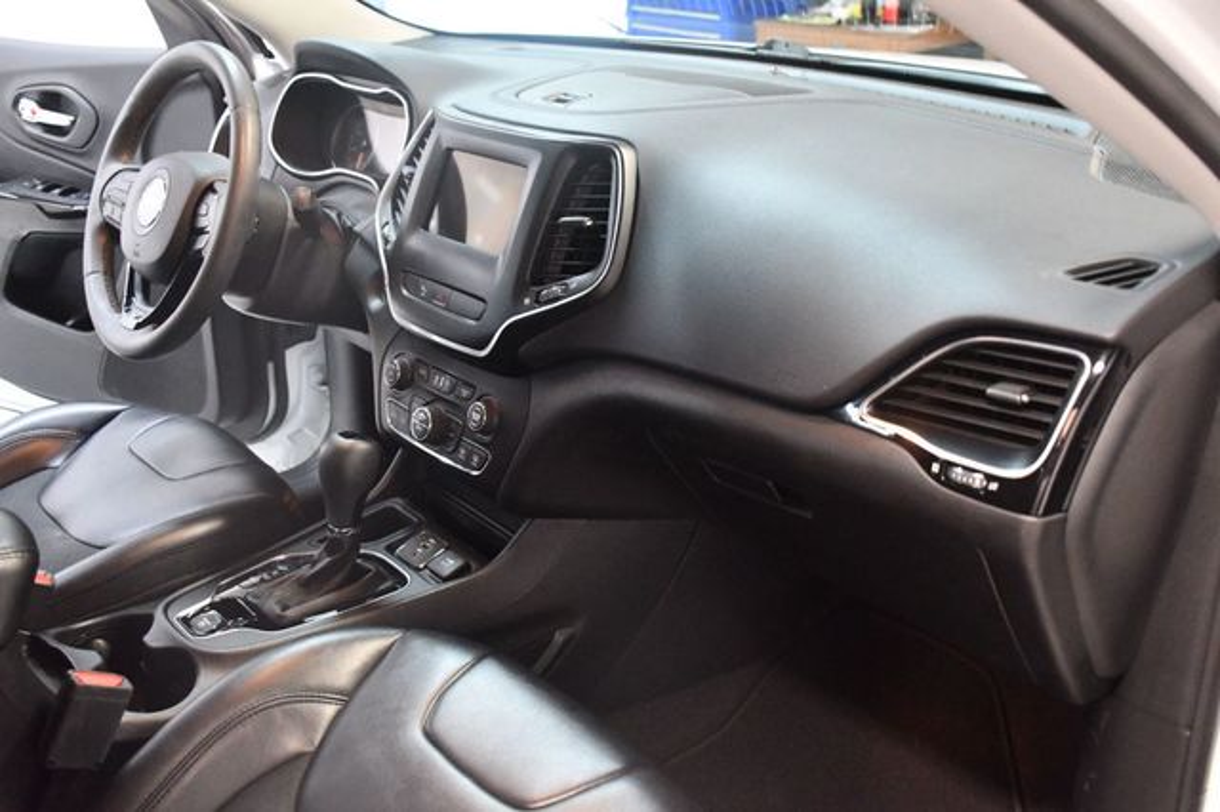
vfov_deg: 36.8
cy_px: 406
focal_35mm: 36
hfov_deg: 53.2
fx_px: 1219
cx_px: 610
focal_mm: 24
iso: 8000
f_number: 3.8
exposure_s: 1/60
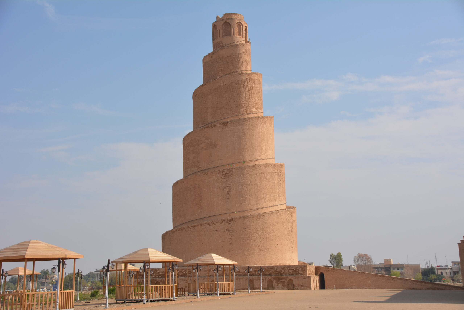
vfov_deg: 20.6
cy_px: 155
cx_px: 232
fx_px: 851
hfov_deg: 30.5
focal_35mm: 66
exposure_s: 1/320
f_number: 9
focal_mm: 44
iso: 100
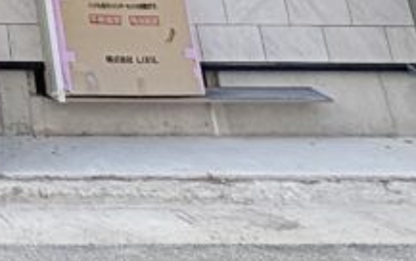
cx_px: -332
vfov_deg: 12.1
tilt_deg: +20.8
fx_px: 794
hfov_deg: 20.6
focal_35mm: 70
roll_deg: +0.1
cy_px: -463
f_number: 2.2
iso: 40
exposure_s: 1/537
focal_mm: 2.22
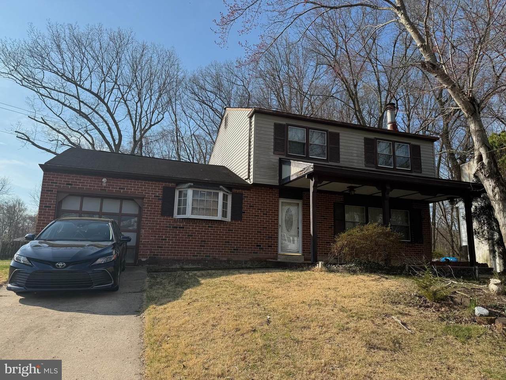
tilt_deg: +9.6
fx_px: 351
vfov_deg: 56.8
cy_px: 190
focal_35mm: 24
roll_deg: -0.4
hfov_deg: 71.6
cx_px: 253
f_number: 1.78
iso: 80
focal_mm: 6.76
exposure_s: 1/4167
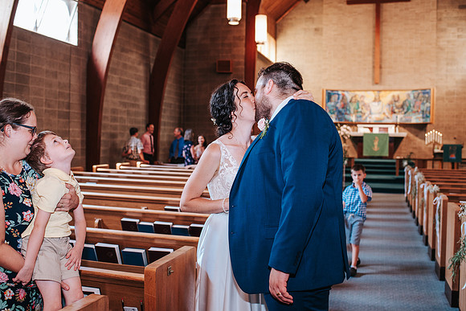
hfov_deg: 52.0
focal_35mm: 37
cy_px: 149
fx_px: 478
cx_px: 242
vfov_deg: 36.0
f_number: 3.2
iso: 1000
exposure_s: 1/125
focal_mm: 35
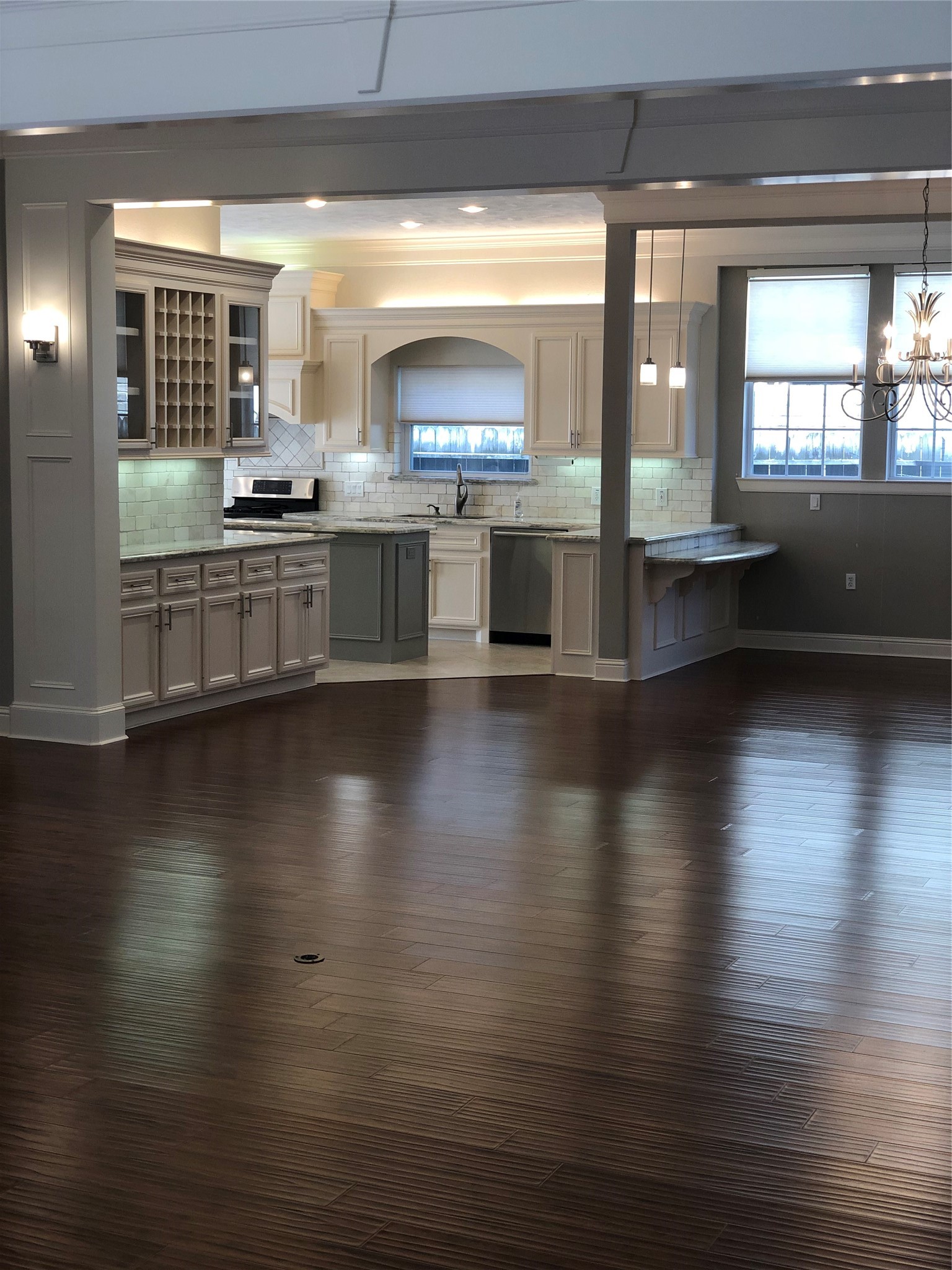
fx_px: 1907
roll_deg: -0.6
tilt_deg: -6.2
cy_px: 635
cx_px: 476
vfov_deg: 36.8
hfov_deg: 28.0
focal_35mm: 52
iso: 50
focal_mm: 6
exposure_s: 1/60
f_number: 2.4
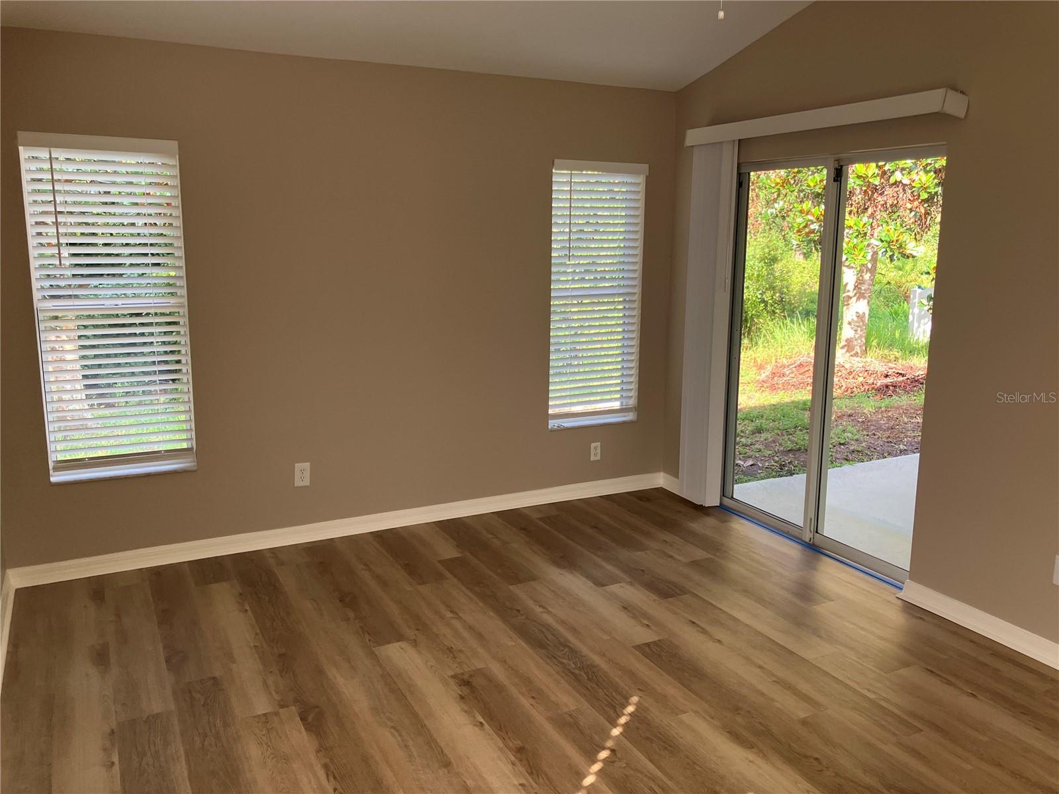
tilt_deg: -10.3
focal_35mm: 28
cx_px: 530
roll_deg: -1.0
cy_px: 397
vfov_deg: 49.7
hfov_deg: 63.4
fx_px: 857
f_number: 1.8
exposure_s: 1/121
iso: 80
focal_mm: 3.99
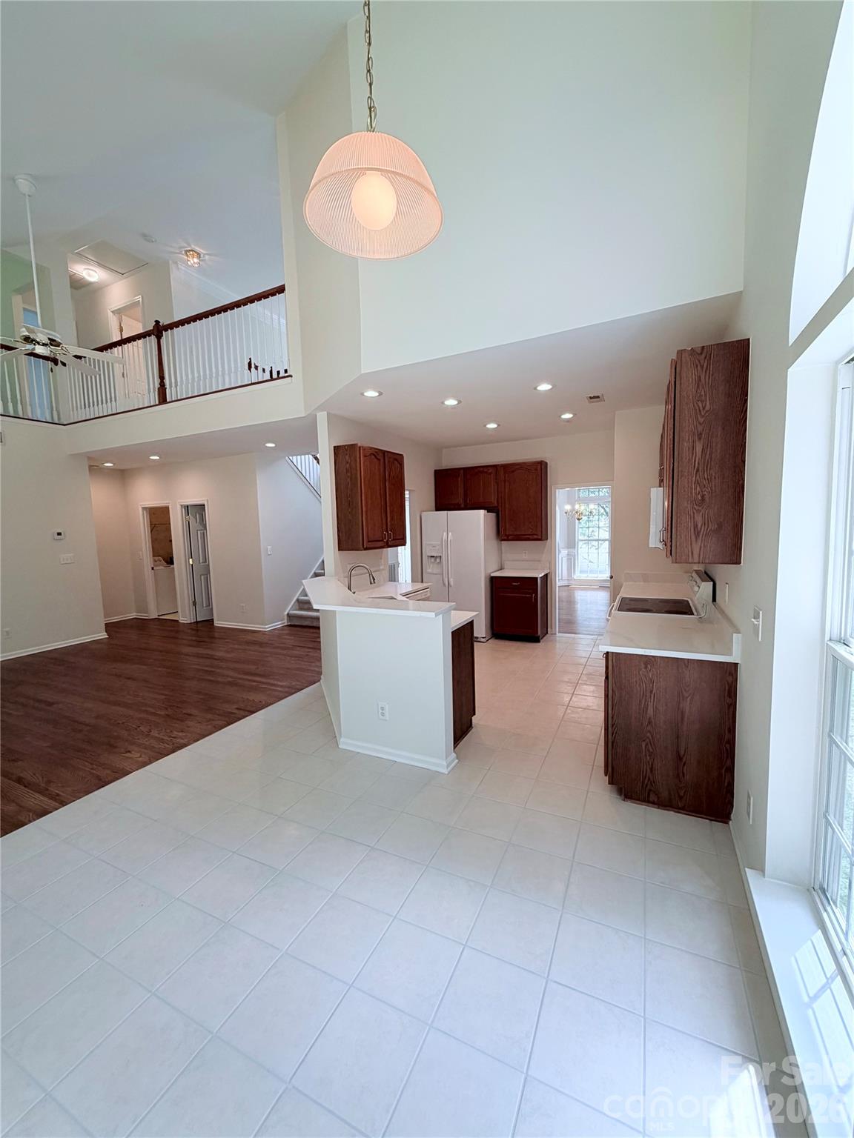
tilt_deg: -4.8
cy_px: 569
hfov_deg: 85.7
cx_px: 427
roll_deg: +1.8
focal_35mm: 14
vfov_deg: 102.1
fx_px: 461
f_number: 2.2
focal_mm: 2.22
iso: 100
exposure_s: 1/120
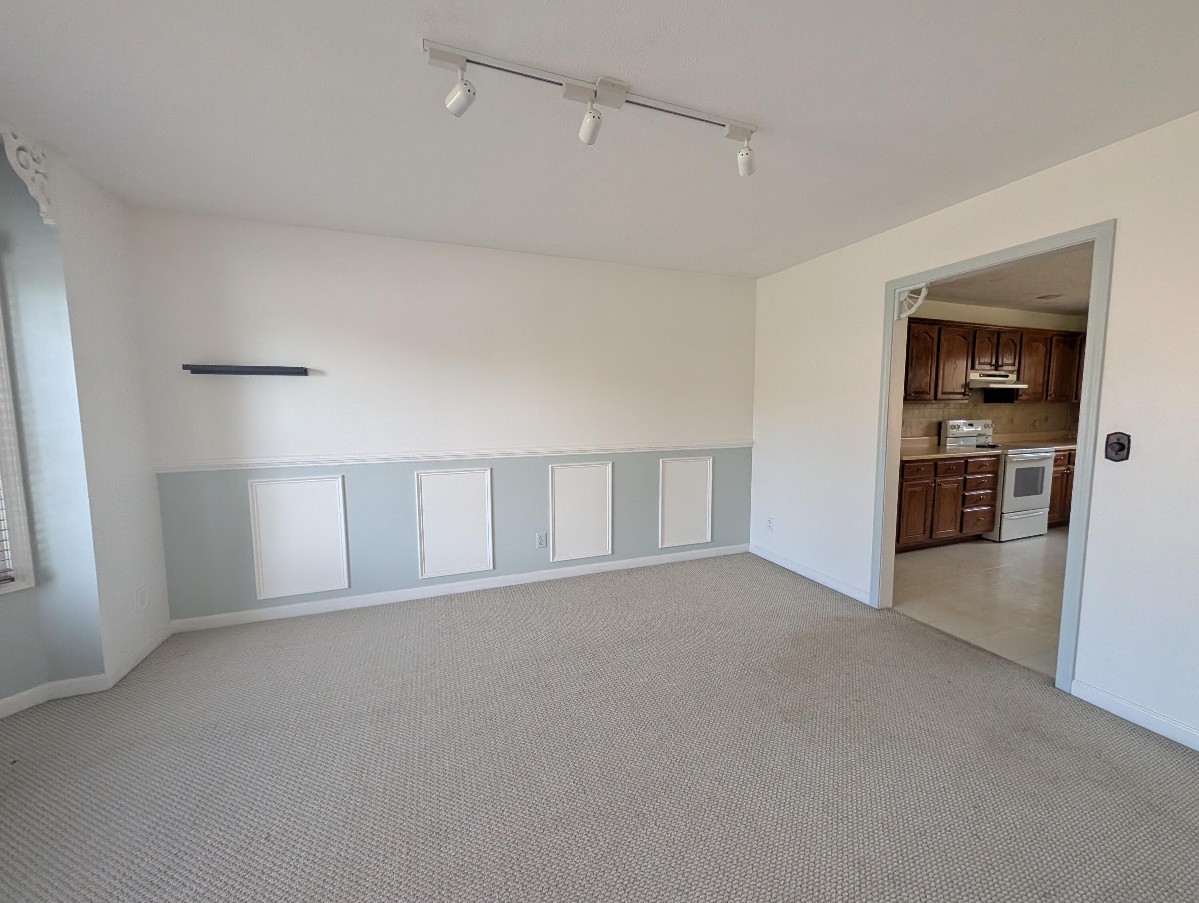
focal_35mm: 12
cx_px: 600
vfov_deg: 94.6
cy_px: 452
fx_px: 416
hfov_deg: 110.5
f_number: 1.7
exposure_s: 1/149
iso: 141
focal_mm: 2.02
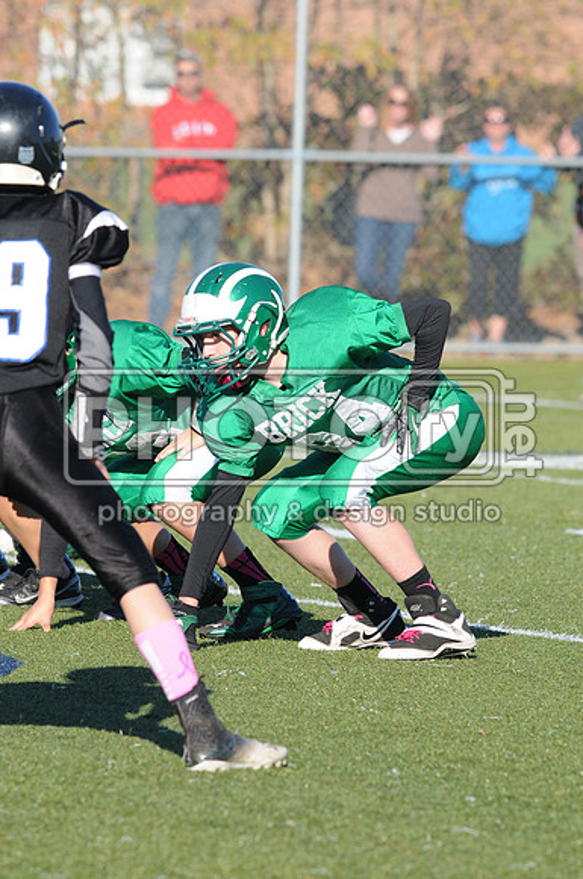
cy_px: 440
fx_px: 10963
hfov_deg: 3.0
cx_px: 292
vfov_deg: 4.6
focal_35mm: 450
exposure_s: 1/500
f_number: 7.1
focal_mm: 300
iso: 200
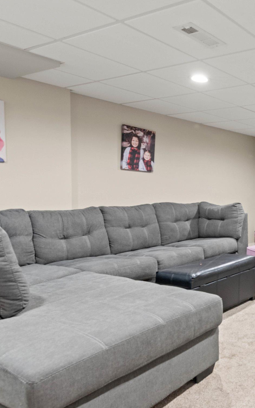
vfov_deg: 64.6
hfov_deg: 33.4
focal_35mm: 29
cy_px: 197
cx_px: 320
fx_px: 322
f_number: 10
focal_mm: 14
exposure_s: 1.6
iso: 400
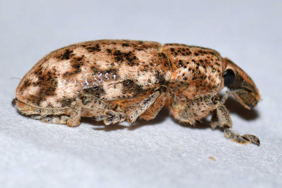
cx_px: 141
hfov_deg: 13.7
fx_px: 1175
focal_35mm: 150
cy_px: 94
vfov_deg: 9.1
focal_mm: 100
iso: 100
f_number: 20
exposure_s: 1/200
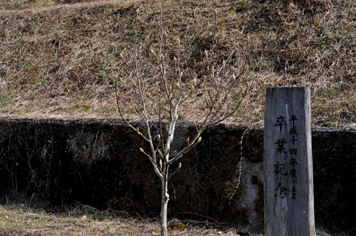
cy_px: 118
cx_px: 178
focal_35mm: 75
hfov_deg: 27.0
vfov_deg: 18.1
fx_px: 741
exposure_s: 1/3000
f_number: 5.6
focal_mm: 50
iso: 800
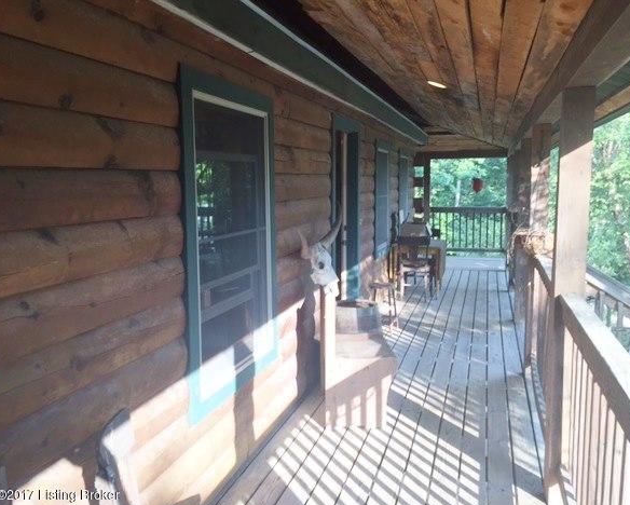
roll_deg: -1.9
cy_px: 258
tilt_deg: -7.2
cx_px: 335
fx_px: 578
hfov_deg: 57.1
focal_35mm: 31
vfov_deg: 47.2
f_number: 2.2
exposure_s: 1/120
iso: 32
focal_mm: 4.15
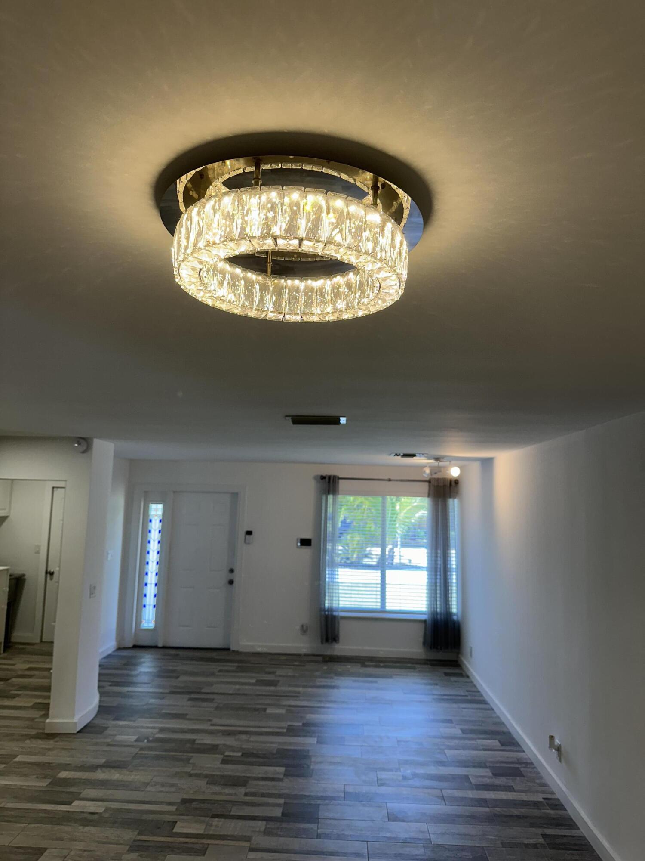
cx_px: 322
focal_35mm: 24
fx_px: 596
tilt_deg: +6.6
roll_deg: -2.9
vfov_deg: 71.6
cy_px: 430
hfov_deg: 56.8
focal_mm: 6.86
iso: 64
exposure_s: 1/120
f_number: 1.78
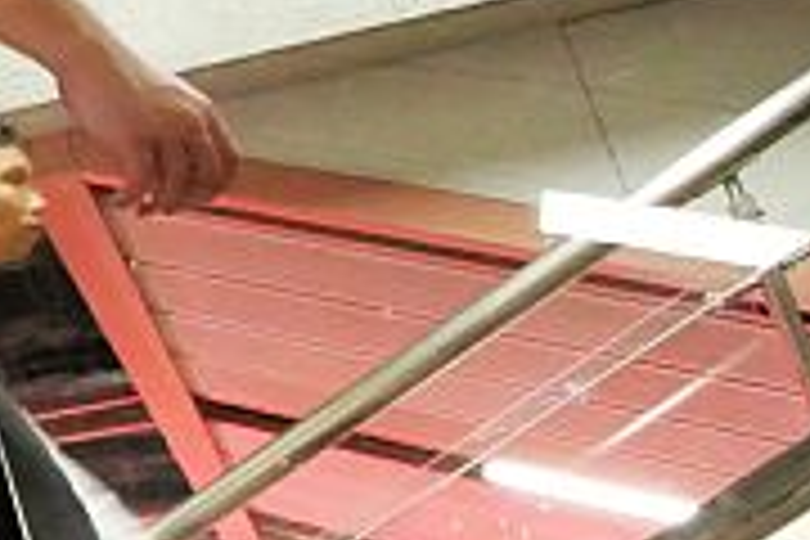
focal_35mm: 97
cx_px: -1624
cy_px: 198
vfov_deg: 14.1
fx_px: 2182
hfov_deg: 11.5
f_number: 4
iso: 3200
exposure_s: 1/60
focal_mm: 7
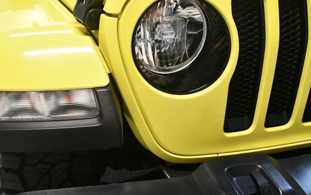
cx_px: 136
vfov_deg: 31.2
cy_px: 98
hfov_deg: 48.1
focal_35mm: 41
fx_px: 348
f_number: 3.5
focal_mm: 22
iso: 2500
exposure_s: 1/125
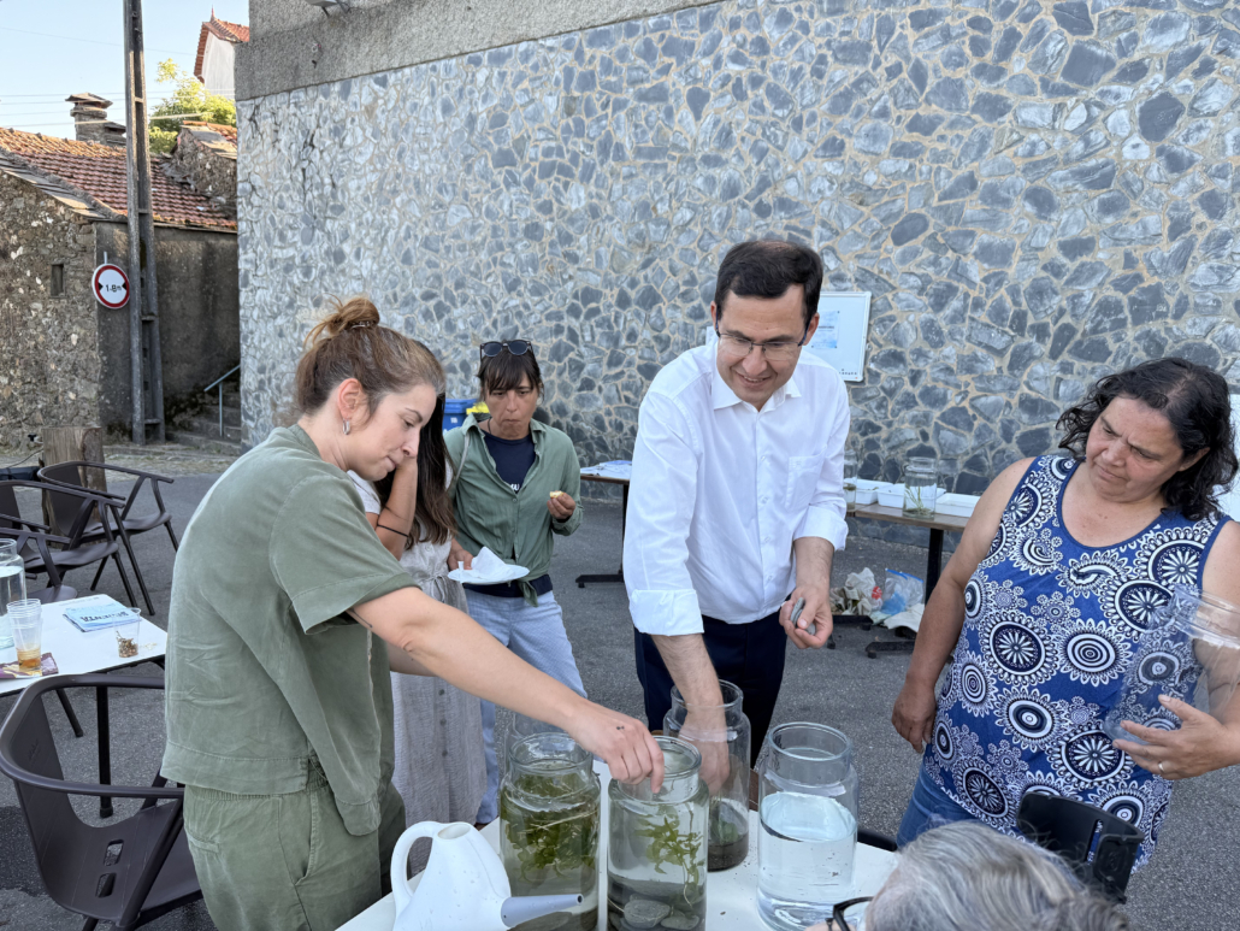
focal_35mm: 24
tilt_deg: -7.8
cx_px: 620
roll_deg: -2.1
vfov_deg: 56.8
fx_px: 860
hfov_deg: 71.6
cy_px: 466
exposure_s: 1/410
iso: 80
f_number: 1.78
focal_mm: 6.76
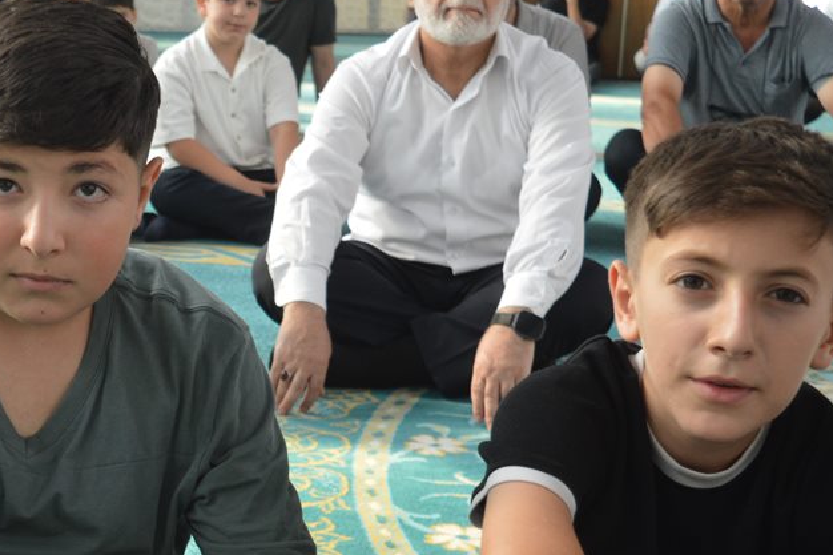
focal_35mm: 72
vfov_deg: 18.8
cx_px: 109
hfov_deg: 27.2
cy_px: 418
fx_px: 1665
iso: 400
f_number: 3.8
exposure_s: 1/60
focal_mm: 22
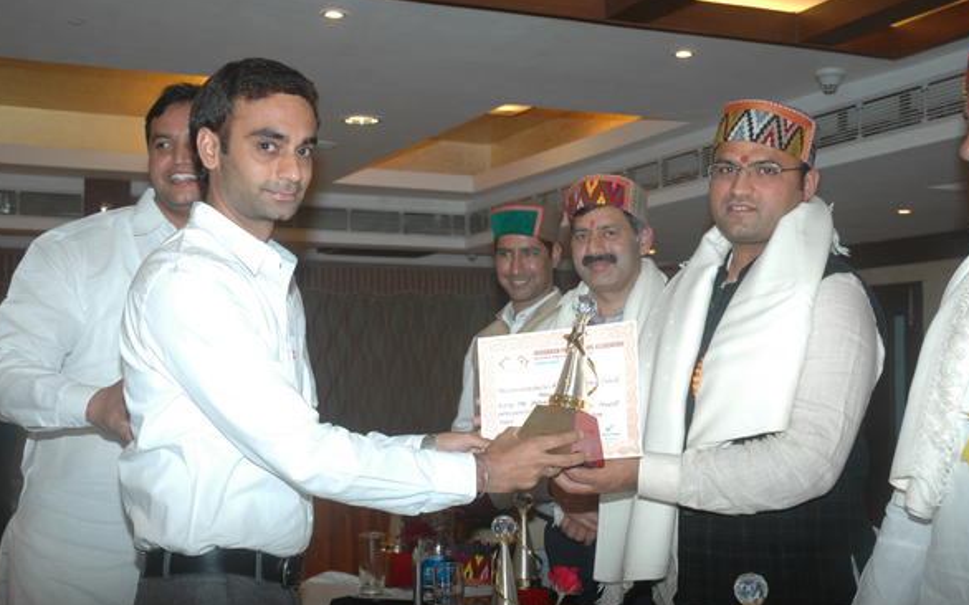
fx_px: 1281
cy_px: 320
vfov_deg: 26.6
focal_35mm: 49
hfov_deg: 41.4
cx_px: 484
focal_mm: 31
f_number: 4.5
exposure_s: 1/60
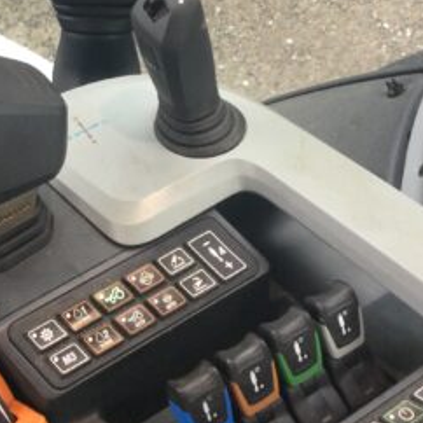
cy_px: 77
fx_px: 940
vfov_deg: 24.9
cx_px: 38
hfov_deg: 24.6
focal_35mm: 68
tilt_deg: -45.6
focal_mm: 3.3
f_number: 2.4
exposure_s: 1/33
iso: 64
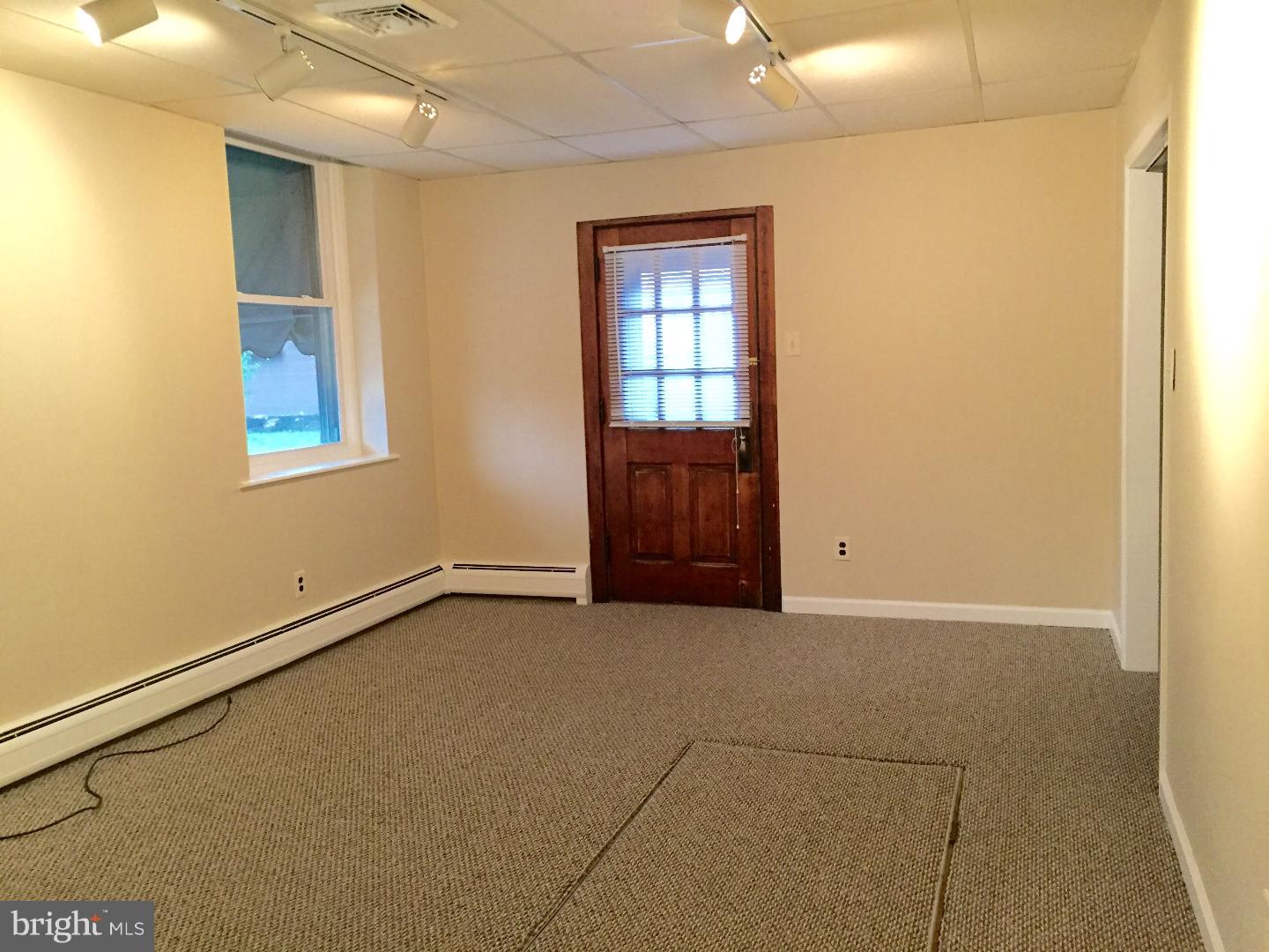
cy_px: 476
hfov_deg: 61.7
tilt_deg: -5.5
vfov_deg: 48.2
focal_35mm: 29
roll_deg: +4.0
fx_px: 1063
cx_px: 634
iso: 250
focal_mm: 4.15
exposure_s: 1/17
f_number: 2.2
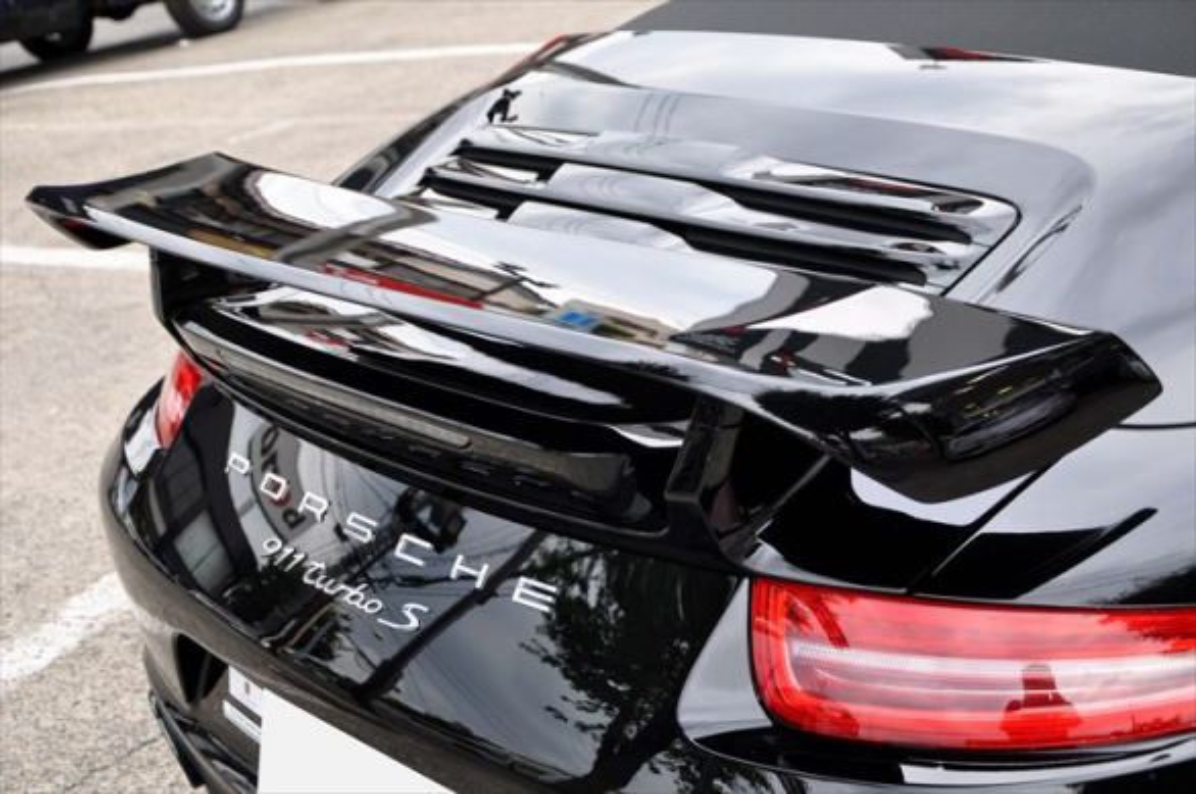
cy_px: 397
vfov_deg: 23.7
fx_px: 1891
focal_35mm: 57
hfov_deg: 35.1
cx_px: 598
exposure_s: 1/30
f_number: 5.6
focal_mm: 38
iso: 400
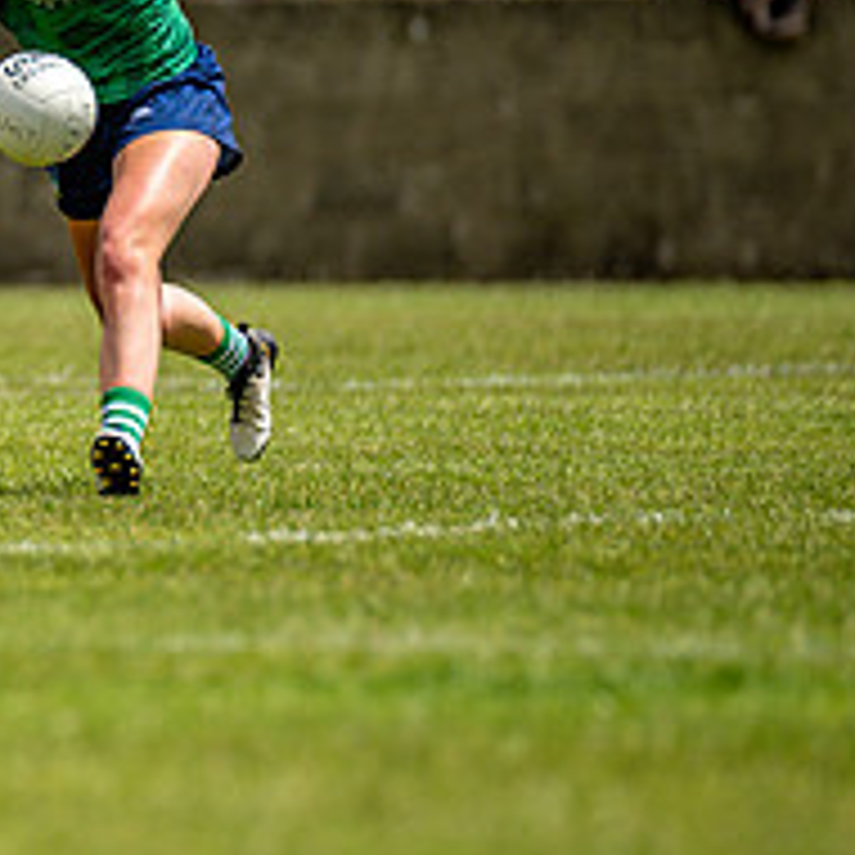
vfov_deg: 2.2
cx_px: -369
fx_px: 22747
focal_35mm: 814
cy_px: 155
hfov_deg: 2.2
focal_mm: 300
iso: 140
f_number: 2.8
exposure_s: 1/6400
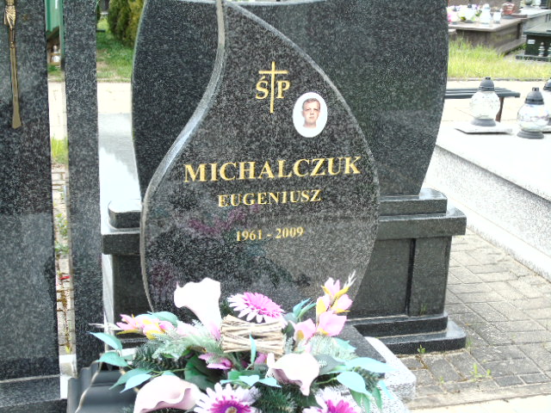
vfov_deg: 27.0
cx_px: 276
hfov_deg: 35.5
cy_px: 206
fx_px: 860
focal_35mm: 54
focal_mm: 9.6
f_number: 4.3
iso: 80
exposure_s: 1/125
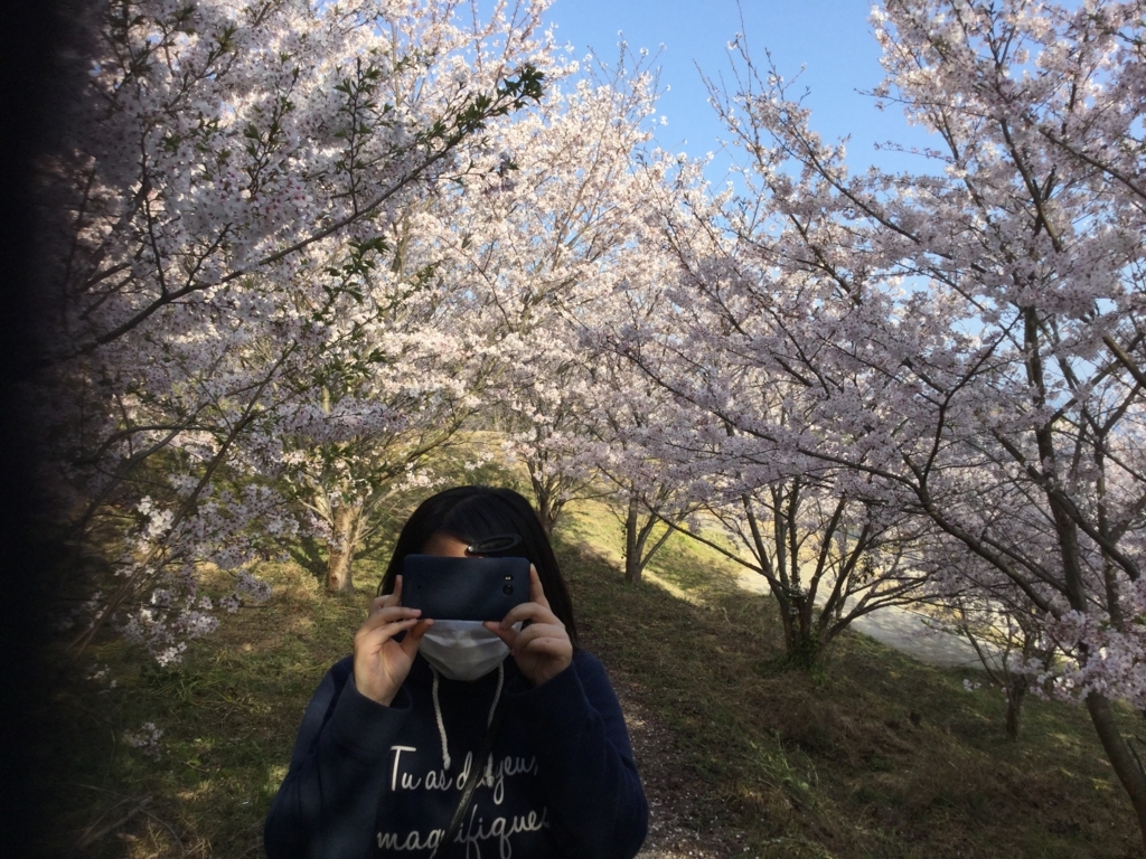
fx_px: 1026
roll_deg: +0.7
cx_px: 573
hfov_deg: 58.4
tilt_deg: +1.5
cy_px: 430
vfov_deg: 45.4
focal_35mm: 31
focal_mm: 3.3
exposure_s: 1/783
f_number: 2.4
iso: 25
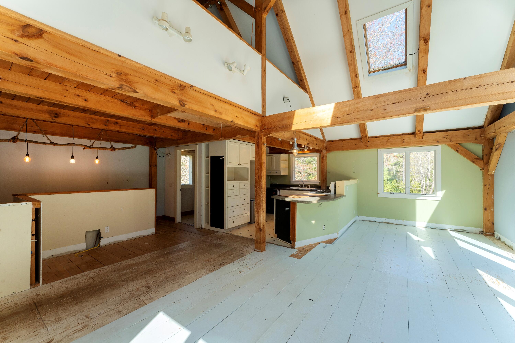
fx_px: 209
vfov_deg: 78.8
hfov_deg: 101.9
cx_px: 258
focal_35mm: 15
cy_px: 172
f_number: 11
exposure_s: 1/30
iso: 400
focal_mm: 14.6
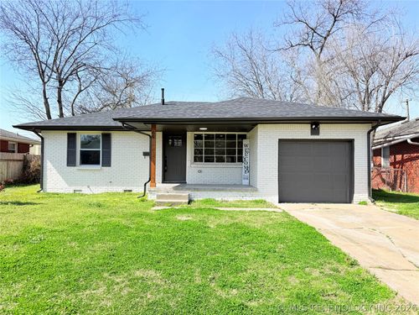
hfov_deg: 71.6
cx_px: 210
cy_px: 158
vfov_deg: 56.8
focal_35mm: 24
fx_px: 291
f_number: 1.78
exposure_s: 1/3584
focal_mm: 6.76
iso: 80
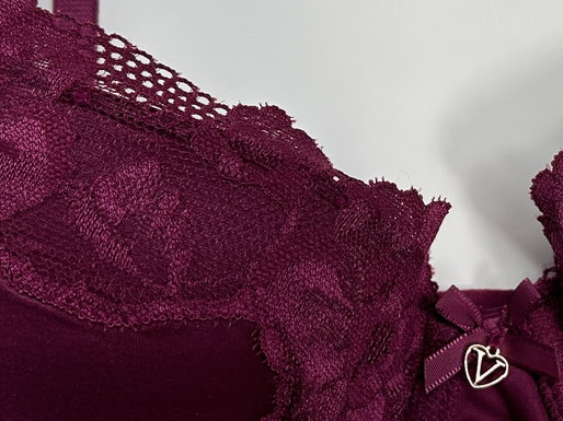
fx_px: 1317
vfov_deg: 18.2
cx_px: 485
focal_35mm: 81
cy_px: 147
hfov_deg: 23.6
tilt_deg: -87.1
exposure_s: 1/458
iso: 50
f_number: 1.5
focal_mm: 5.7
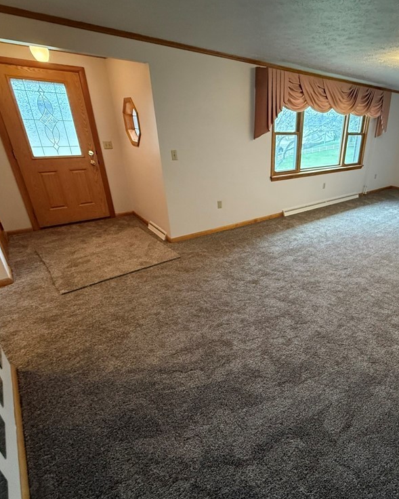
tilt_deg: -24.6
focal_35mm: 19
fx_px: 280
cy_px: 252
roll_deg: -2.0
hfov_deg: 68.2
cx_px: 276
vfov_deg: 83.3
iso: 640
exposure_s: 1/120
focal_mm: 2.22
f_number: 2.2
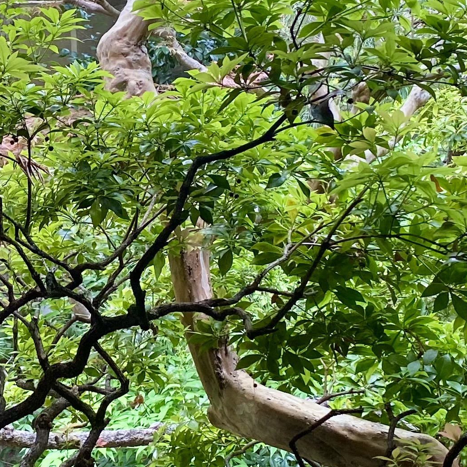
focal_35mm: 89
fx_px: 1358
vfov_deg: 19.5
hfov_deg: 19.2
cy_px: 207
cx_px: 68
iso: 80
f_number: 1.8
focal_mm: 4.25
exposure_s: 1/121
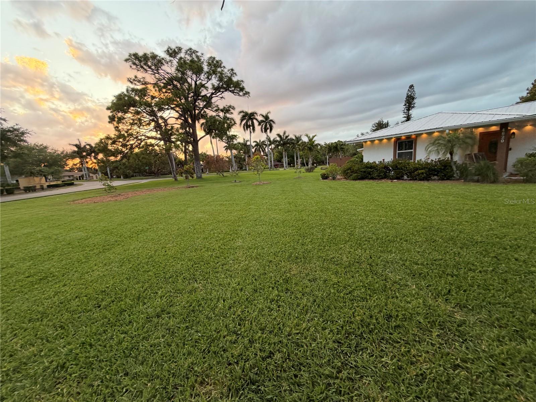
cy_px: 201
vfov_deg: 85.7
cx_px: 268
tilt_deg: -9.1
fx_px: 217
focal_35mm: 14
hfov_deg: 102.1
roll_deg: +2.9
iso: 200
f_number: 2.2
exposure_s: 1/121
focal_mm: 2.22
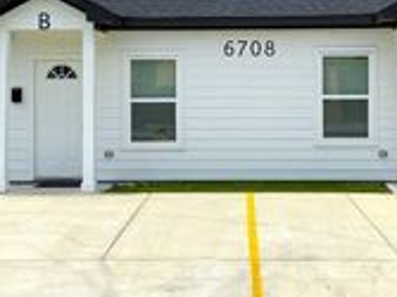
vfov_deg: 20.3
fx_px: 825
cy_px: 75
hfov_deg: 27.0
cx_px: 240
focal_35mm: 72
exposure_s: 1/6711
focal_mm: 6.76
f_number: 1.78
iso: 80
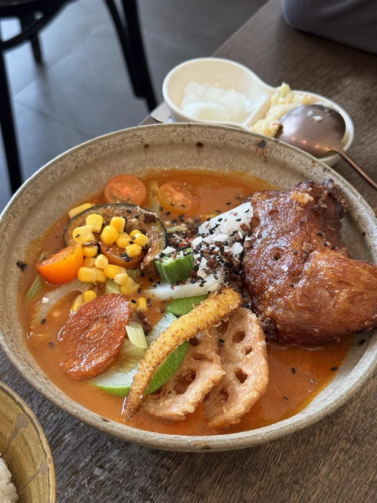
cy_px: 252
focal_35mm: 48
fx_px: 697
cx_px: 188
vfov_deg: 39.7
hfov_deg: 30.3
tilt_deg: -49.6
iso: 250
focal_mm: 6.76
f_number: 1.78
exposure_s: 1/33
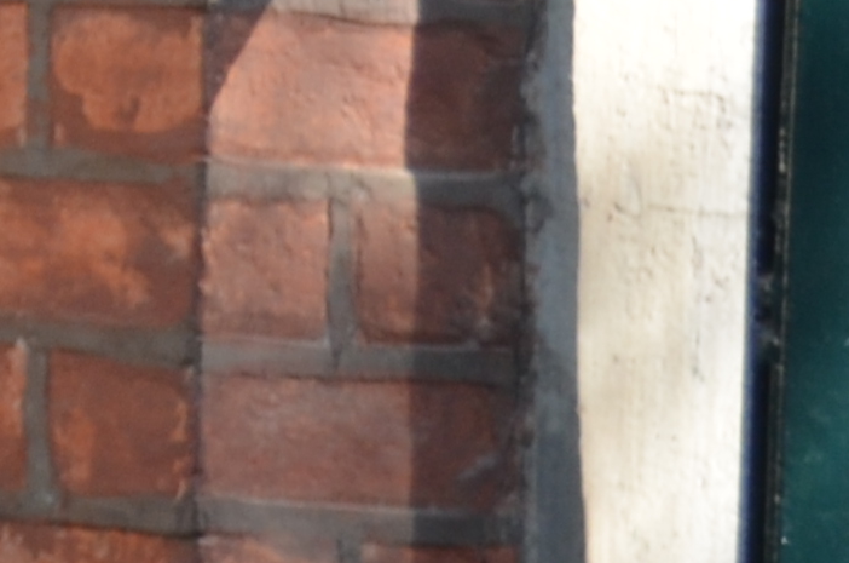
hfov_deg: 5.2
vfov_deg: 3.6
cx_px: -2058
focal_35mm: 369
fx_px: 8673
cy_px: -1200
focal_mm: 35
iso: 280
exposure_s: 1/125
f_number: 5.6
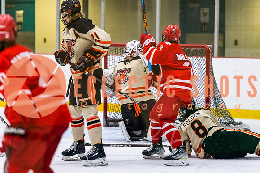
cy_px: 97
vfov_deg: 6.7
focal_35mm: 205
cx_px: 140
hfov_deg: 10.0
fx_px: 1483
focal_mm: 175
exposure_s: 1/640
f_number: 3.2
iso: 3200
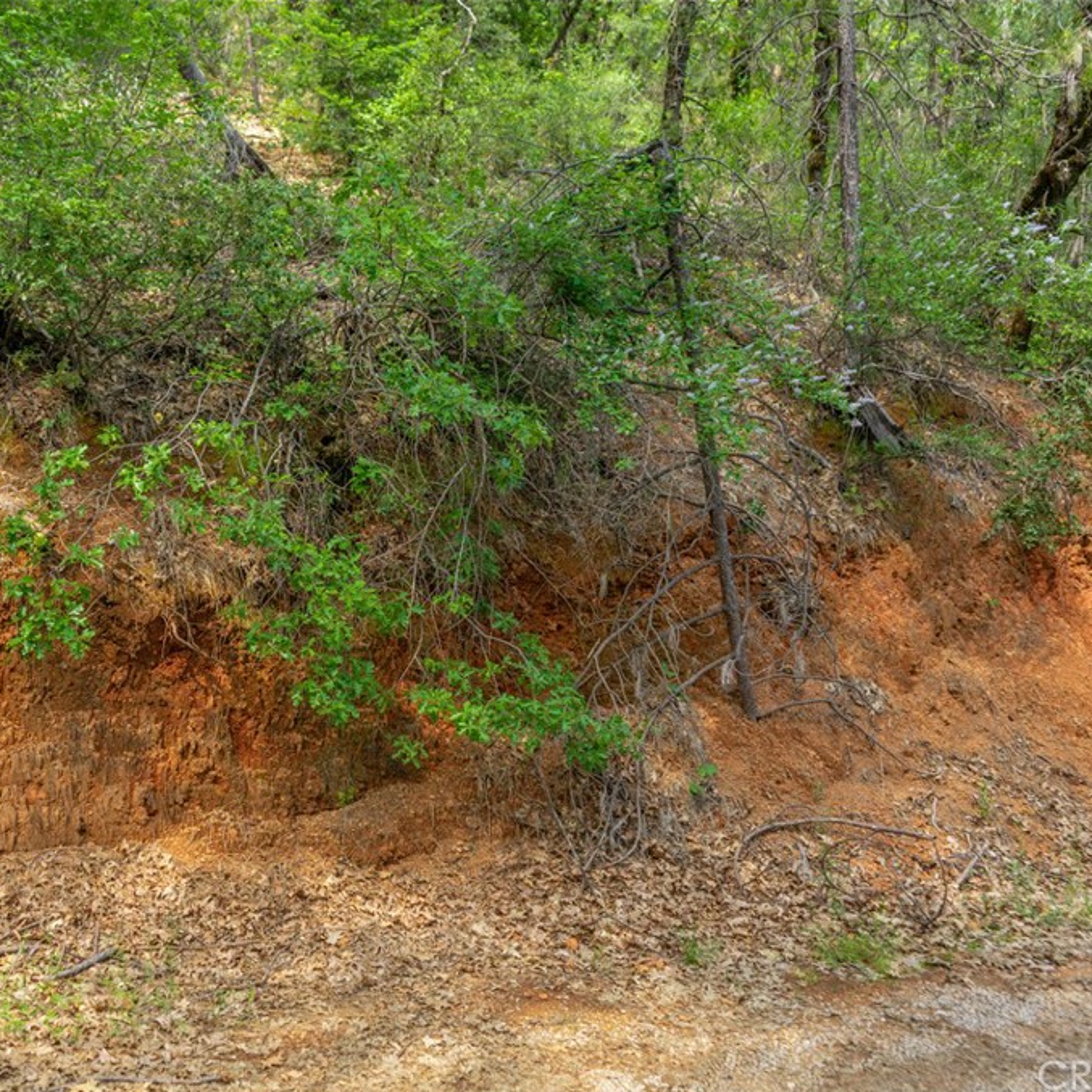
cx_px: 368
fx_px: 1285
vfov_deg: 46.0
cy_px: 548
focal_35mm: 36
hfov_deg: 45.4
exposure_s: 1/60
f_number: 4
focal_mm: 28
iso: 100
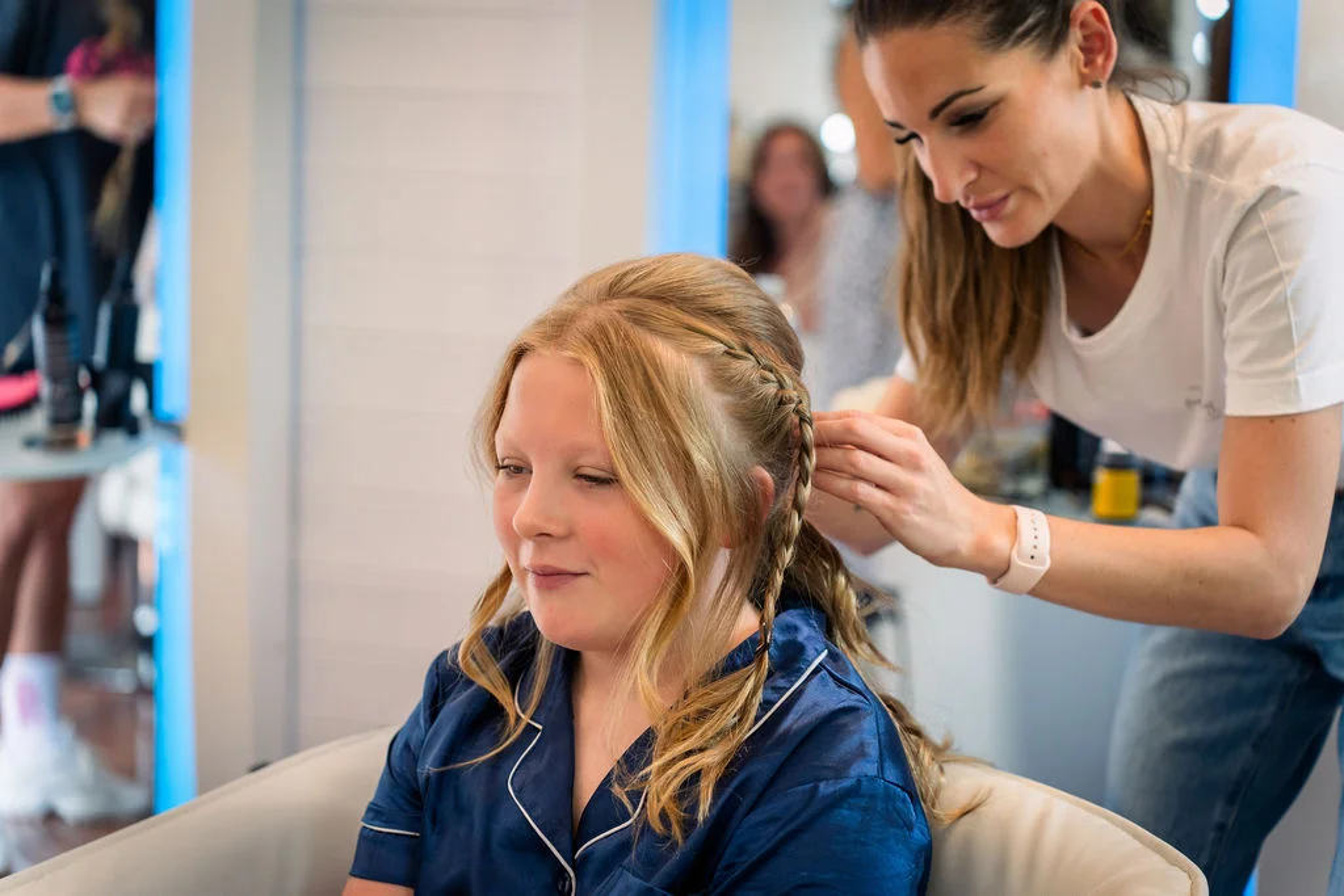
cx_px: 672
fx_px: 2800
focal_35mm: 75
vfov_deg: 18.2
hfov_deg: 27.0
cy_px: 448
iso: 1000
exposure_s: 1/200
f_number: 2.8
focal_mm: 75
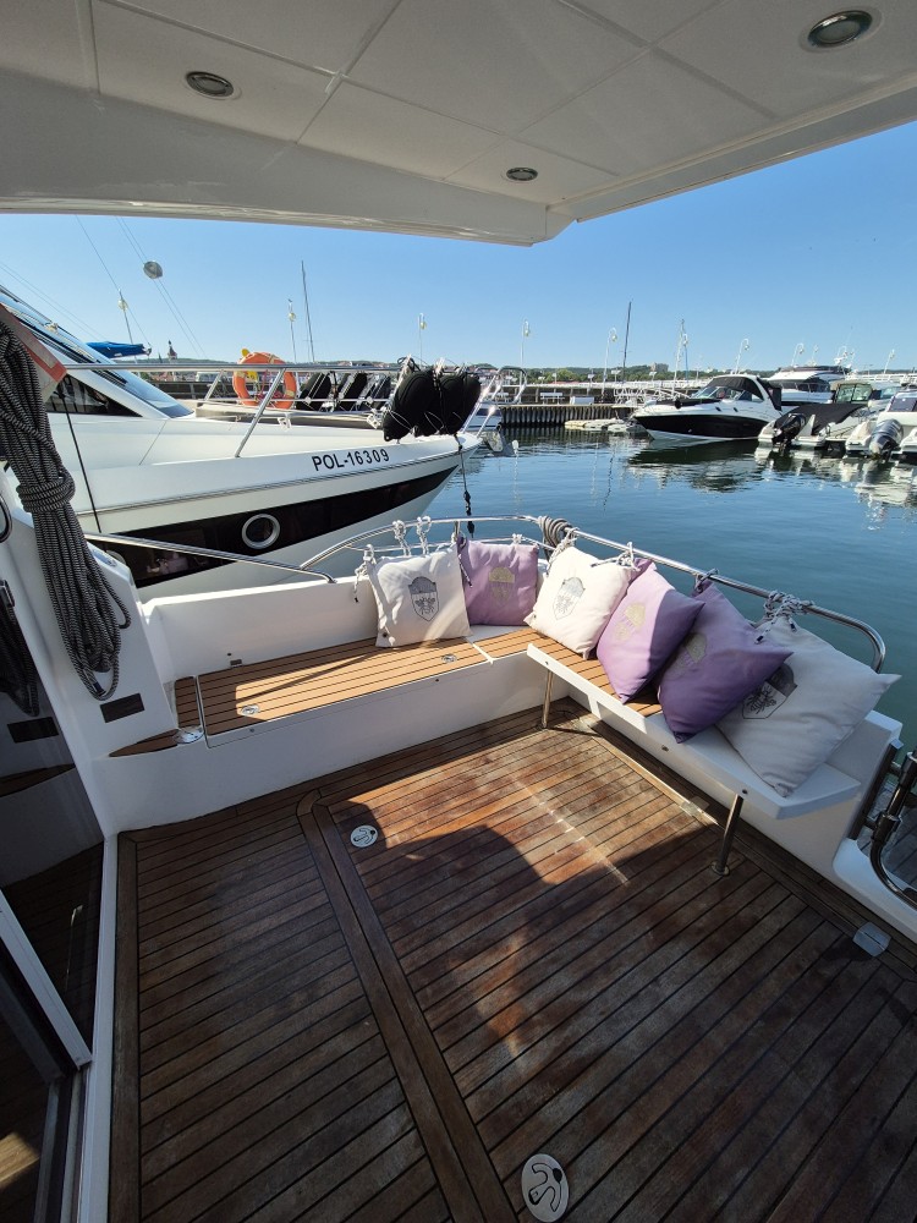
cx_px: 458
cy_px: 612
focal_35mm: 13
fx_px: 459
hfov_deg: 89.9
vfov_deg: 106.2
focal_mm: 2.2
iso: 50
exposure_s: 1/1900
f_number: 2.2
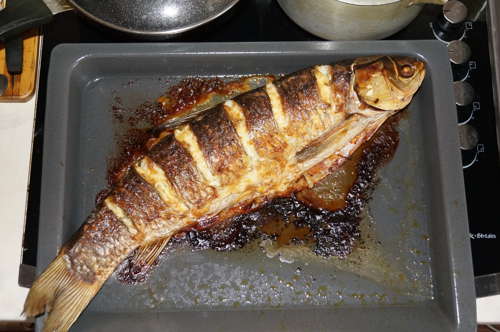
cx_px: 250
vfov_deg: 25.7
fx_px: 728
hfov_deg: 37.9
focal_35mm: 52
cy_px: 166
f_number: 5
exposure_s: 1/80
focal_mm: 35
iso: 800
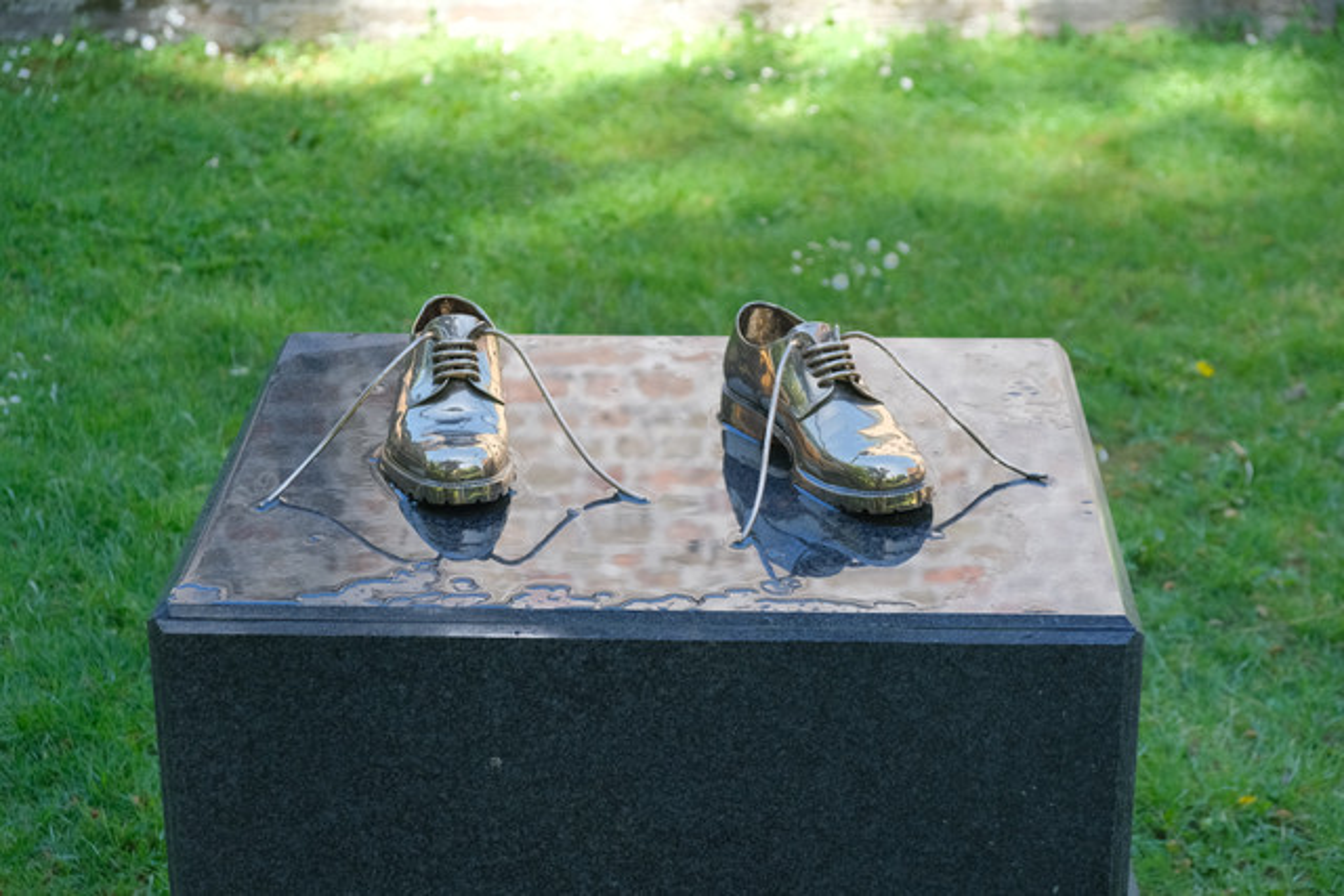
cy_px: 448
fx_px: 2576
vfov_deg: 19.7
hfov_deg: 29.2
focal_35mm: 69
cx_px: 672
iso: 1600
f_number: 4
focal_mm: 46.3
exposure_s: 1/1000
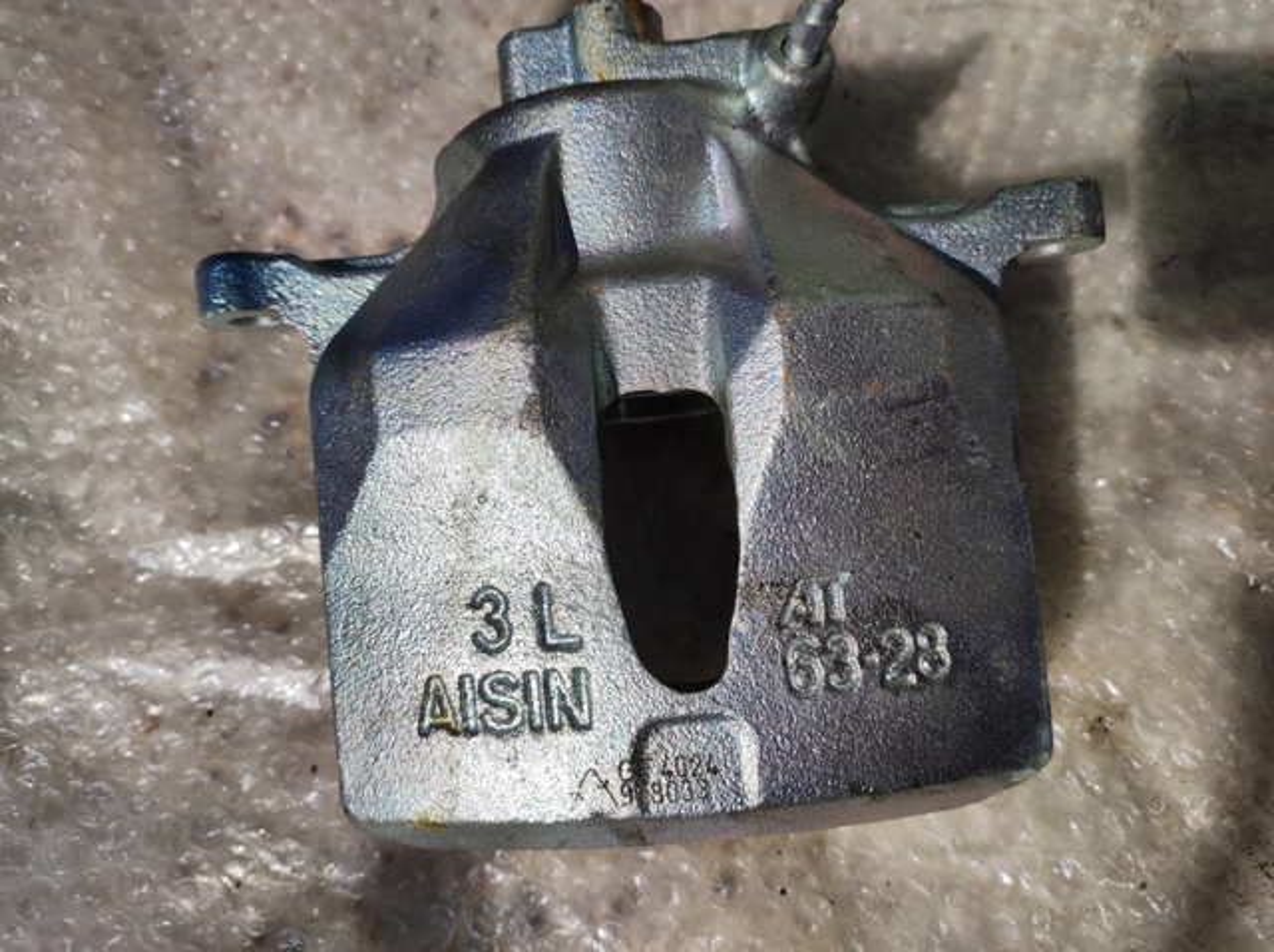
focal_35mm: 17
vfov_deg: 74.6
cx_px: 637
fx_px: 625
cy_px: 476
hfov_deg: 91.1
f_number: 1.79
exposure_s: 1/4637
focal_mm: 4.74
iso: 51
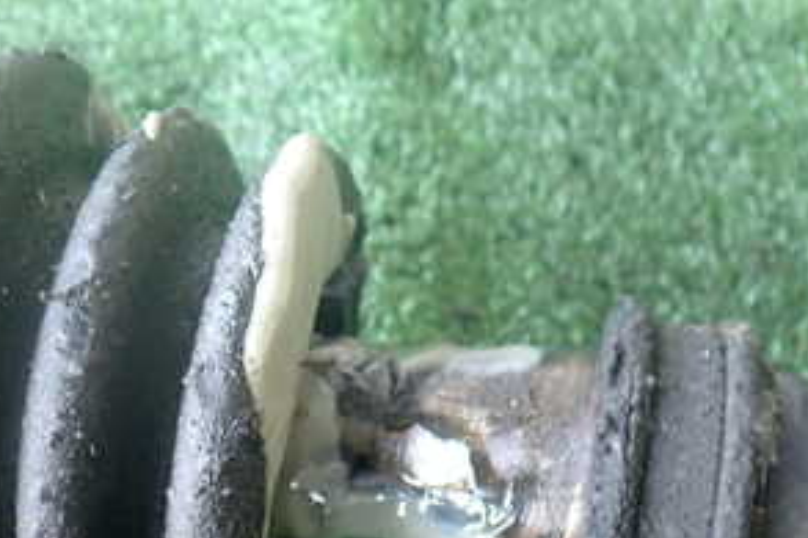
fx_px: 1436
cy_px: 309
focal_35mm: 64
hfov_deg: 30.7
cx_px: 165
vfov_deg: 21.2
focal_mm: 5.4
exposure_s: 1/50
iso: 200
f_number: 2.3
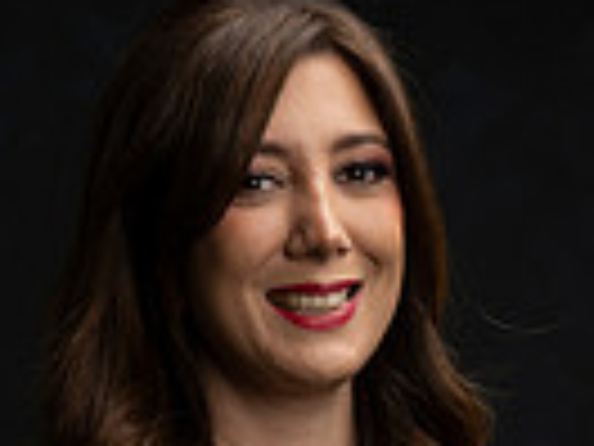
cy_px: 806
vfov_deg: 5.3
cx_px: 261
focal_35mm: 279
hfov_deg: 7.1
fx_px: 4788
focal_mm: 85
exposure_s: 1/200
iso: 160
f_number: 10
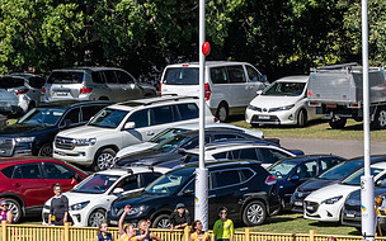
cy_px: 253
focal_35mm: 474
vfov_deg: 2.8
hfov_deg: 4.4
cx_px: 210
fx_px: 4986
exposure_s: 1/3200
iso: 800
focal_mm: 150
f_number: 10
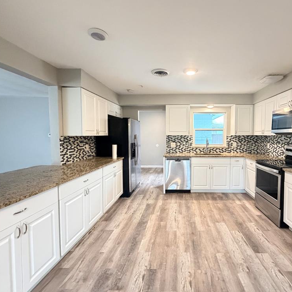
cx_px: 176
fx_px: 162
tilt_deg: -4.0
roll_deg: -0.6
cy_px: 144
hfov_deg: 82.9
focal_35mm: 17
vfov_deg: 84.0
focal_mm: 2.22
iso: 800
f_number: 2.2
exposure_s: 1/60
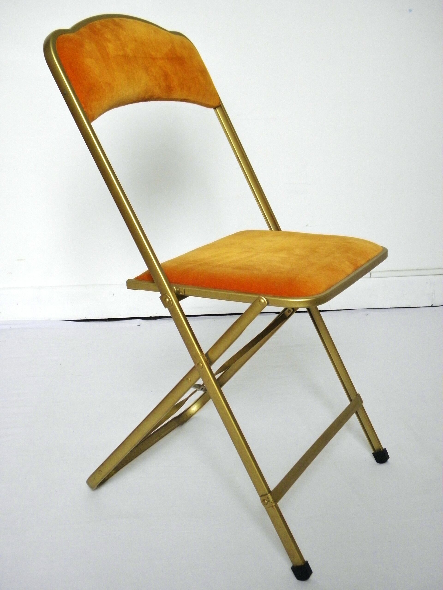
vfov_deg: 42.9
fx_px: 751
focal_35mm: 44
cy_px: 295
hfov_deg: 32.9
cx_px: 222
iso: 200
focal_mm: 7.9
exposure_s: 1/10
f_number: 3.9
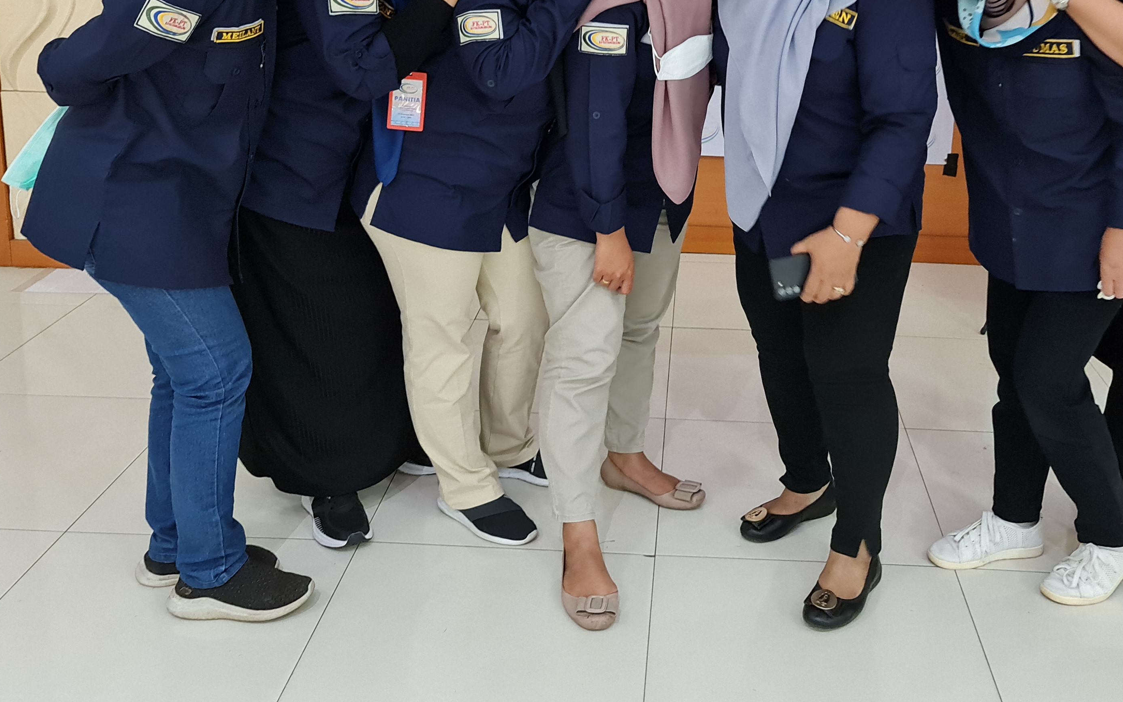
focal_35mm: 38
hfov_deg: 51.1
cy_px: 98
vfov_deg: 32.3
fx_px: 1163
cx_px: 684
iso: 640
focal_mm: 7
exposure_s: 1/33
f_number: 1.8
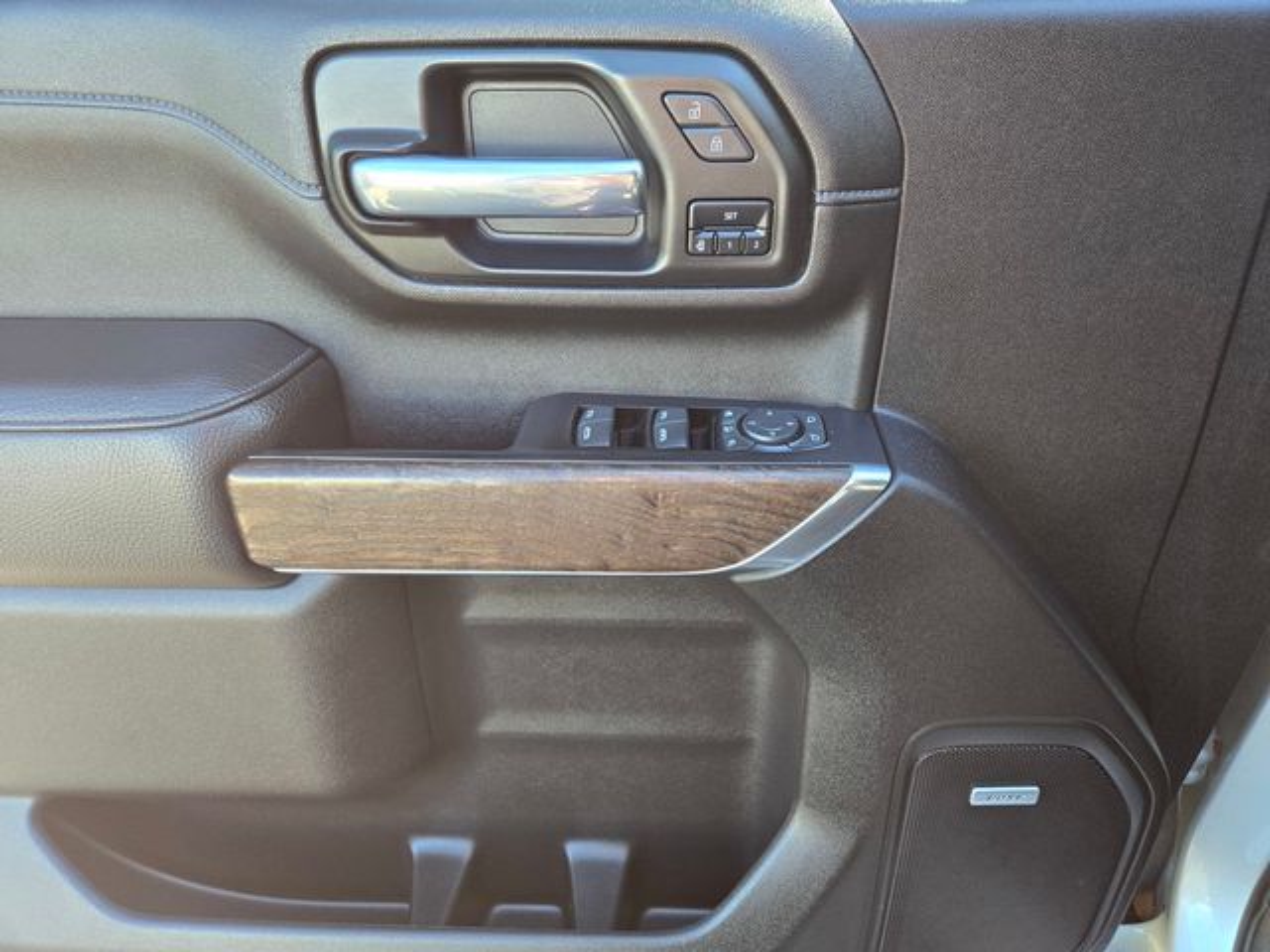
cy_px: 476
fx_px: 844
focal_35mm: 23
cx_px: 635
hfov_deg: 73.9
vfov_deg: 58.9
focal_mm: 5.4
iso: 160
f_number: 1.8
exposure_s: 1/180
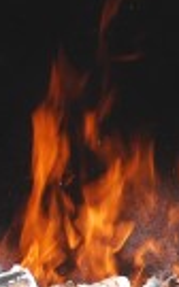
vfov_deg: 8.9
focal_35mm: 233
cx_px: 247
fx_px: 1824
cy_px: 301
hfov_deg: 5.6
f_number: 4.8
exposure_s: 1/60
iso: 200
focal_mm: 32
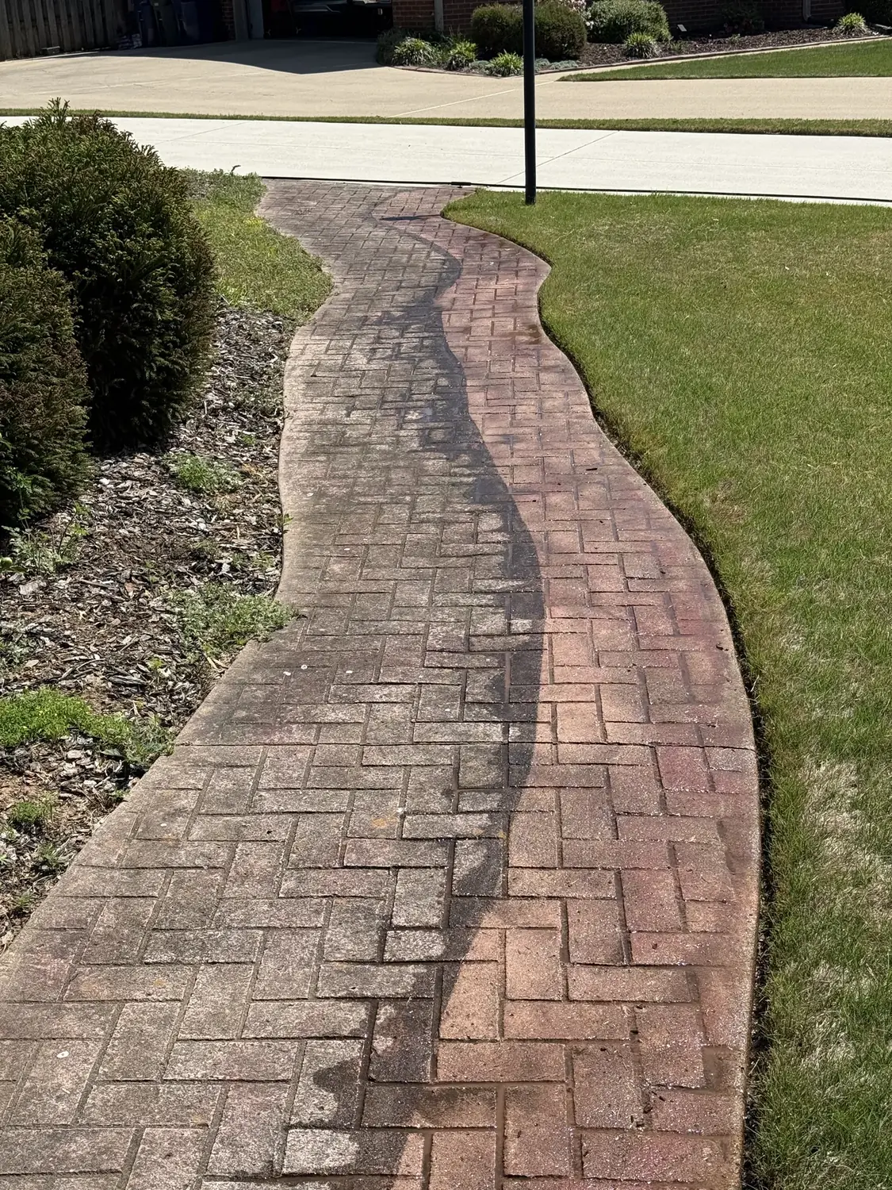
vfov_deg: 39.7
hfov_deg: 30.3
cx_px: 446
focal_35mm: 48
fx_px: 1649
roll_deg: +2.8
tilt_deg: -20.2
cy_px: 595
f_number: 1.78
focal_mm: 6.76
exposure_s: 1/4878
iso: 64
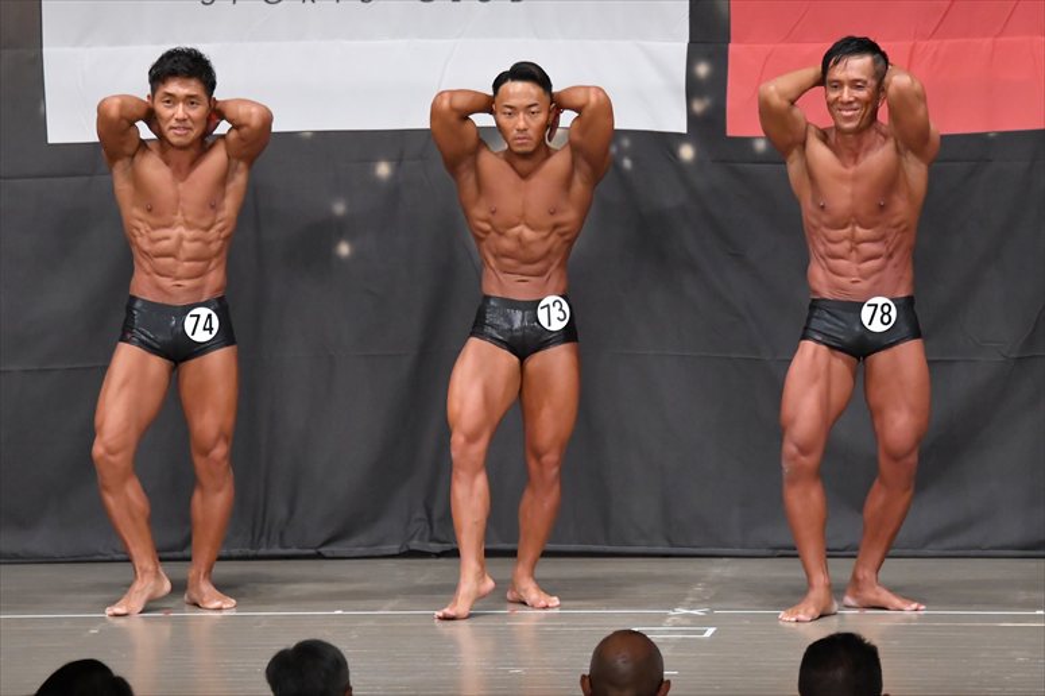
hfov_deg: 9.5
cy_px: 348
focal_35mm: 217
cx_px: 522
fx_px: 6296
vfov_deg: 6.3
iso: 6400
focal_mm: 145
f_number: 5.6
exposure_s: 1/400
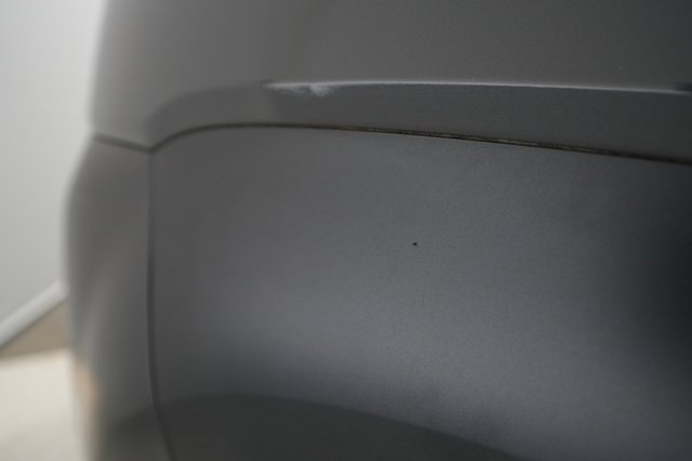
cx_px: 346
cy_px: 230
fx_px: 538
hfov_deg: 65.5
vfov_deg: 46.4
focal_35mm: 28
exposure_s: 1/100
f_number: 4.5
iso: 1250
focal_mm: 28
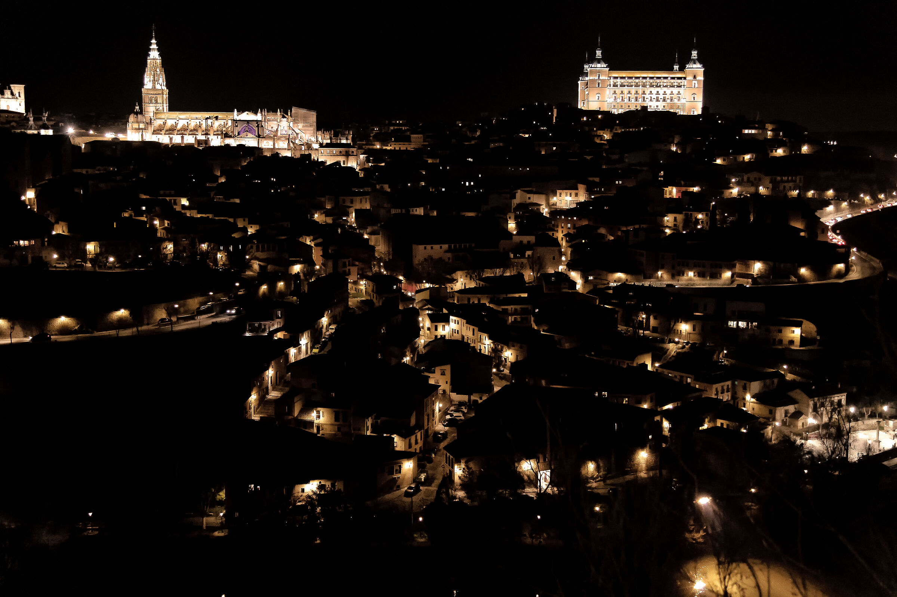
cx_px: 448
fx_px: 1145
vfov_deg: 29.2
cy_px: 298
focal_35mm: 46
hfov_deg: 42.8
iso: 8000
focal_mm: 46
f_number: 4
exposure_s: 1/50
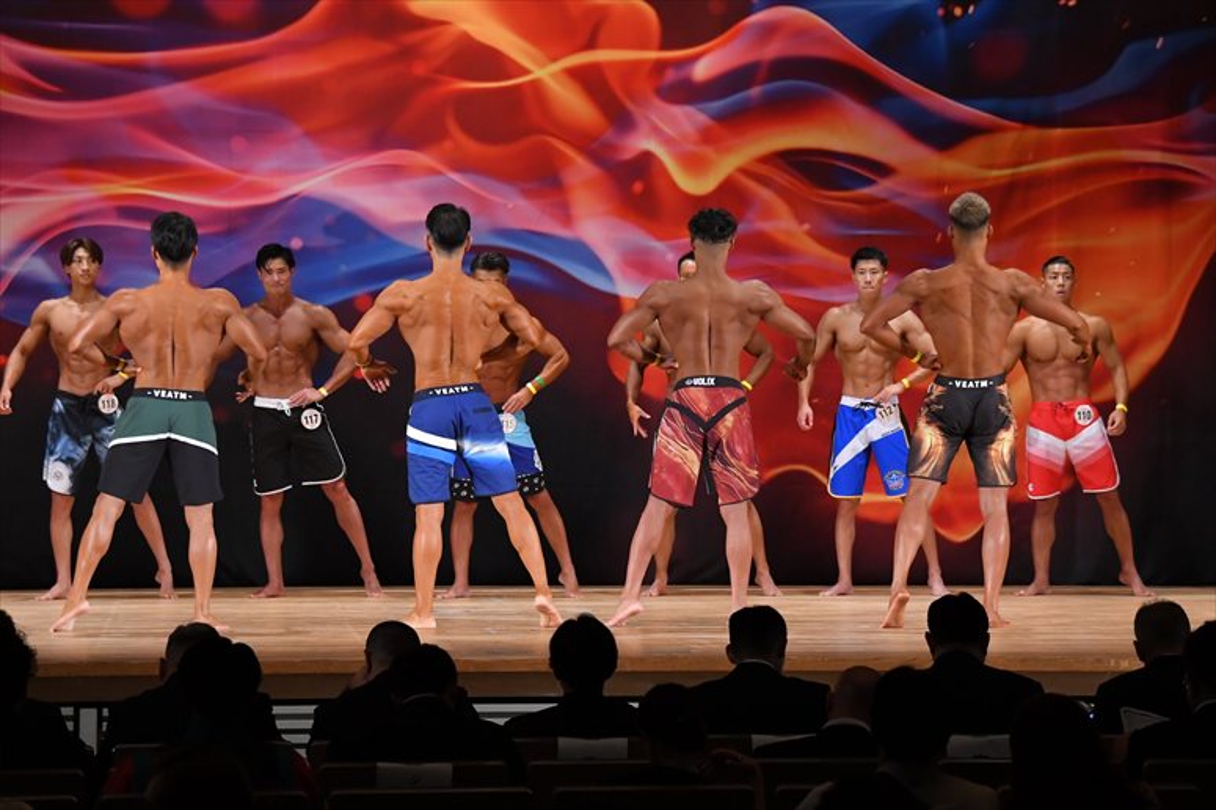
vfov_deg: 9.9
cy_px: 405
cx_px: 608
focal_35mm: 138
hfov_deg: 14.9
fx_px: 4659
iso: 3200
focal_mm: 92
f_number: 5.6
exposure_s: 1/400
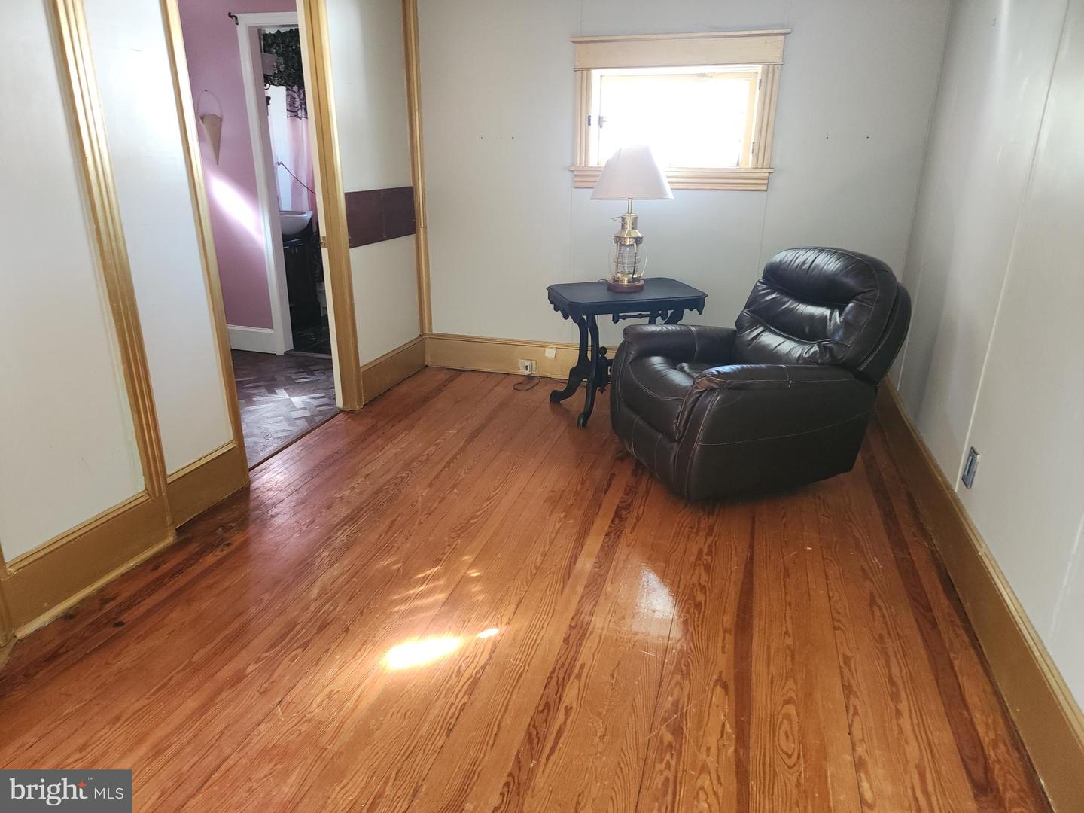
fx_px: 720
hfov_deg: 73.9
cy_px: 406
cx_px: 542
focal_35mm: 23
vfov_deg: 58.9
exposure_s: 1/10
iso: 160
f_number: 1.8
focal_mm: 6.4
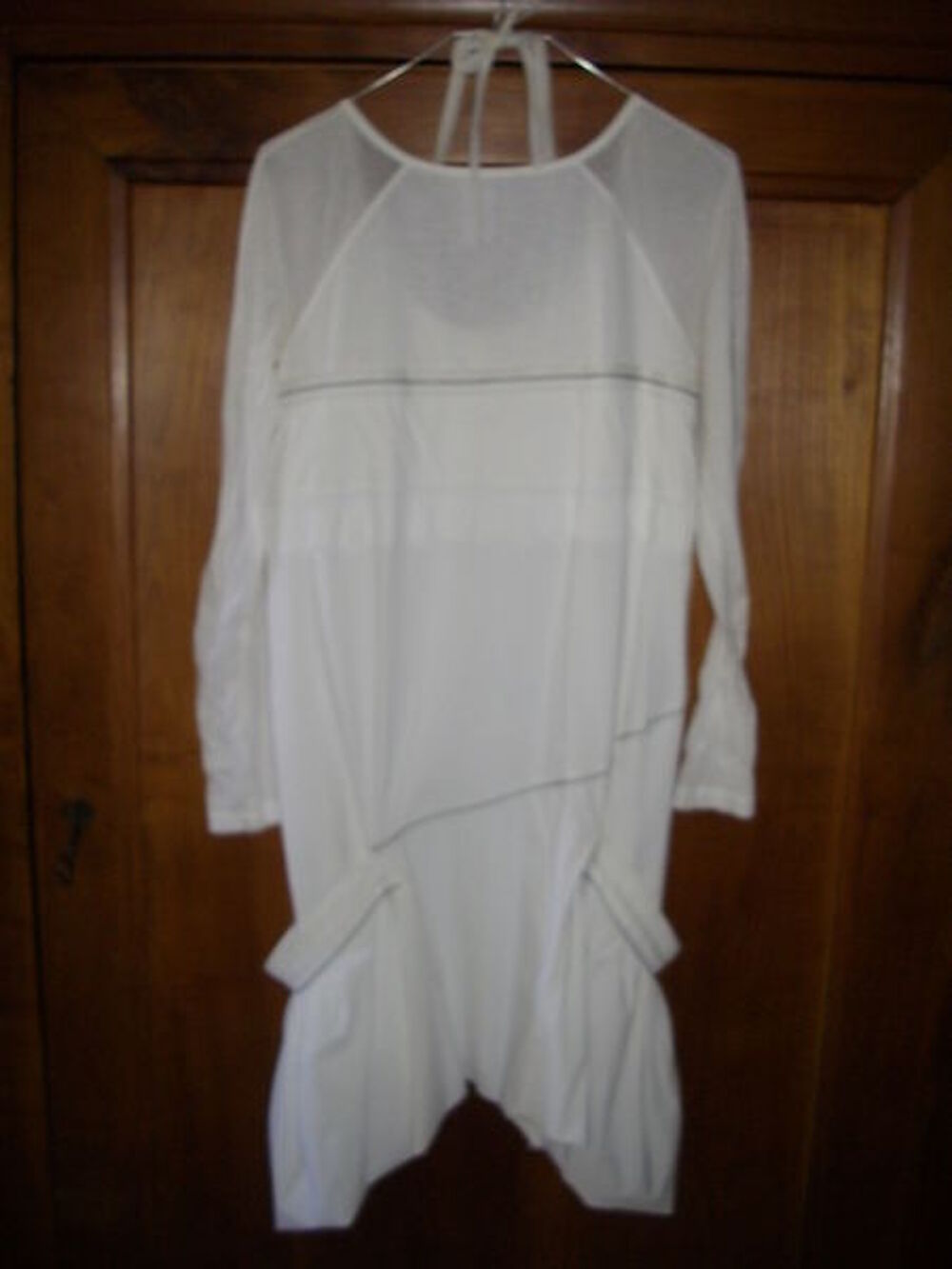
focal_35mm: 37
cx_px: 476
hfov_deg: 38.7
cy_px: 634
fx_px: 1357
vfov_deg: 50.1
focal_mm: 6.2
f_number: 2.8
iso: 200
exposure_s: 1/50
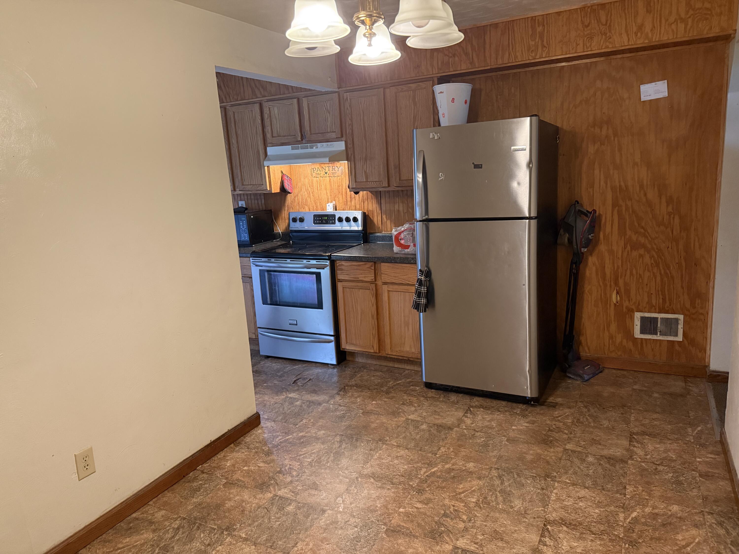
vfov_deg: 56.8
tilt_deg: -10.4
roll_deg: +4.1
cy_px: 277
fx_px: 512
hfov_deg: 71.6
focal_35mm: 24
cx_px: 370
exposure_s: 1/60
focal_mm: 6.76
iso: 640
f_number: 1.78
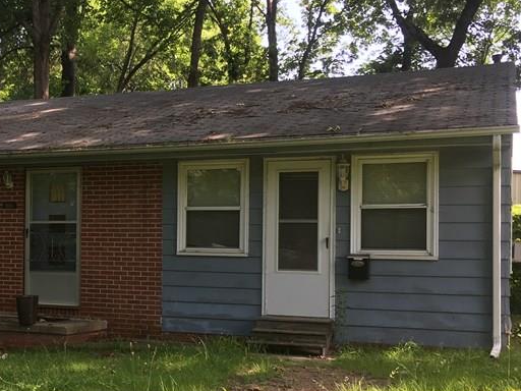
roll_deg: -0.9
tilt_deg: +1.2
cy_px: 238
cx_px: 33
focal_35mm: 58
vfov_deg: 25.2
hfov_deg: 31.4
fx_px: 873
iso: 25
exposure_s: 1/144
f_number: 2.2
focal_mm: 4.15
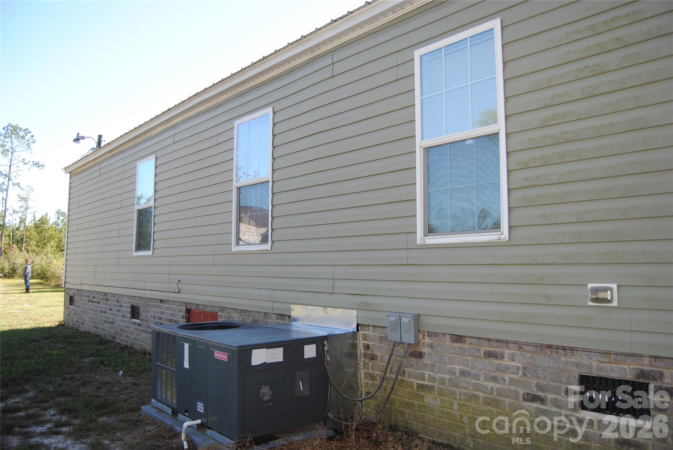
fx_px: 505
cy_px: 225
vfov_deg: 48.0
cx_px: 336
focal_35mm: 27
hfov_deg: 67.3
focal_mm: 18
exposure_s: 1/200
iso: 100
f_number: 3.5
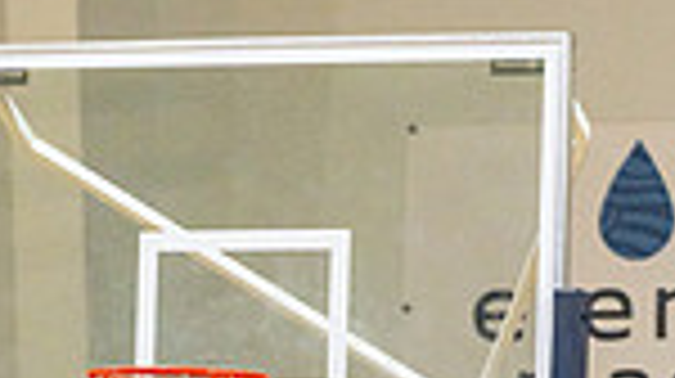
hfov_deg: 3.4
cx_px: 490
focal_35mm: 628
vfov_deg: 1.9
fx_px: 11228
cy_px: 972
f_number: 2.8
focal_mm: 200
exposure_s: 1/800
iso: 2500
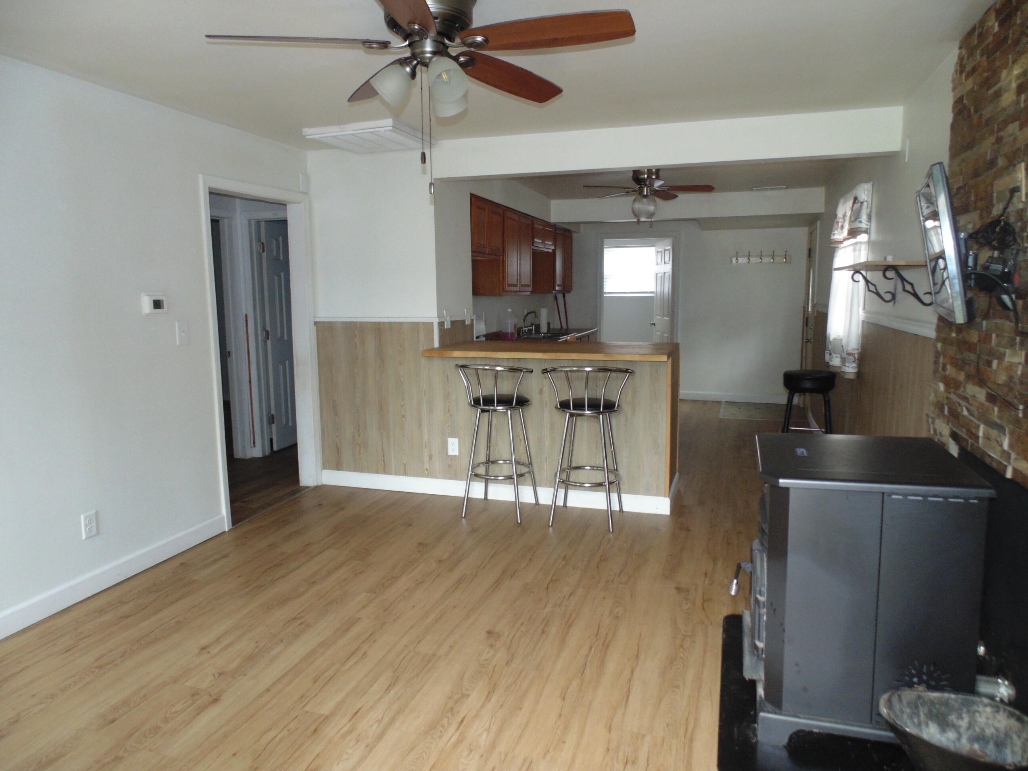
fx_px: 653
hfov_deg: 76.4
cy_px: 386
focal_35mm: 22
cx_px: 514
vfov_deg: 61.1
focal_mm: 4
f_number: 3.1
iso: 200
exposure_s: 1/30
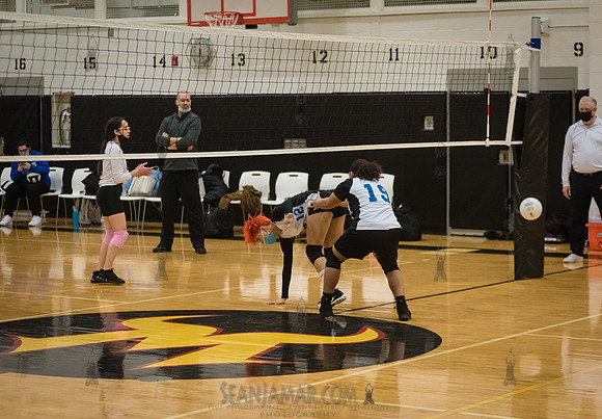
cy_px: 180
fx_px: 1592
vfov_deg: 15.0
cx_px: 358
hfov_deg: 21.4
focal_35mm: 94
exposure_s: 1/400
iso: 5000
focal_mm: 80
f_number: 3.2
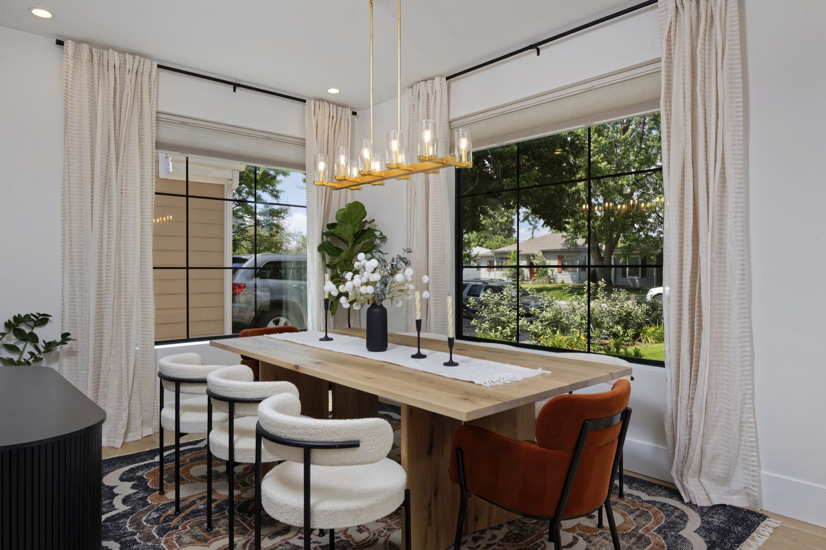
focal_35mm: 23
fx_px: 528
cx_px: 413
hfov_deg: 76.1
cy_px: 275
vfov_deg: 55.1
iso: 640
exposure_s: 1/320
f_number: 14
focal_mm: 23
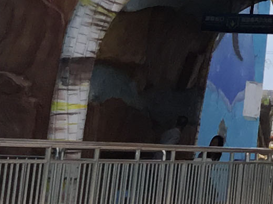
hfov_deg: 9.1
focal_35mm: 194
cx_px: 679
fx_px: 1529
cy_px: -268
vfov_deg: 7.2
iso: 25
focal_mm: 3.3
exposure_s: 1/1314
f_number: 2.4
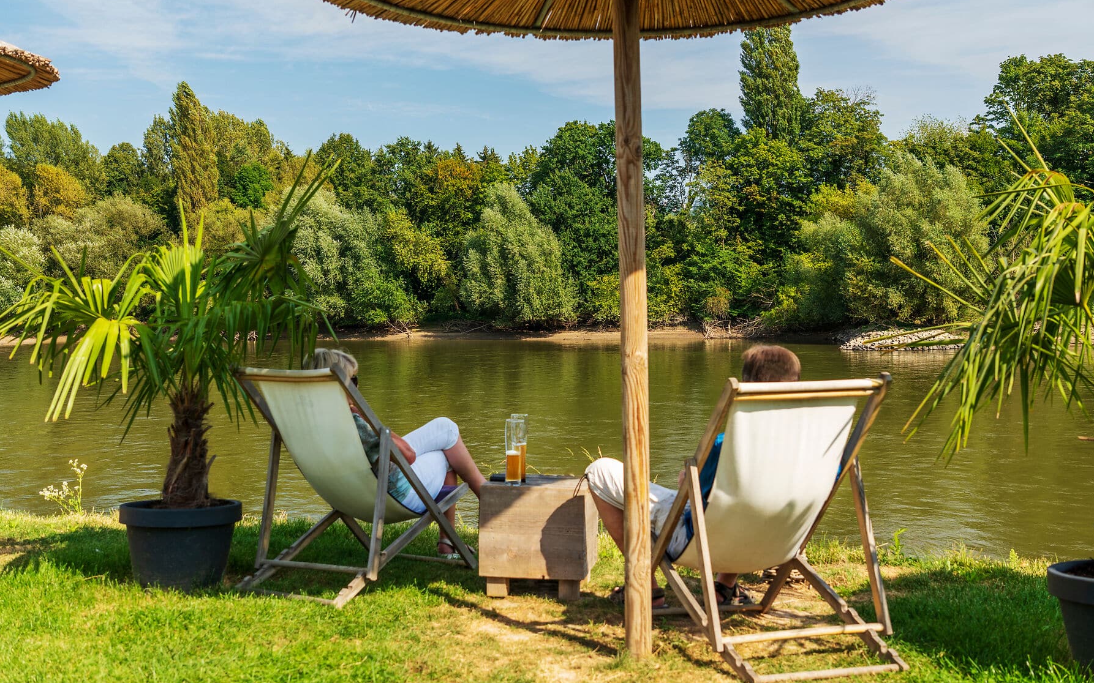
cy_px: 351
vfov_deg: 33.2
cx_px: 551
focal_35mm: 39
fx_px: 1148
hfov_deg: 50.9
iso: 100
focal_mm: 25
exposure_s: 1/250
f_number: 4
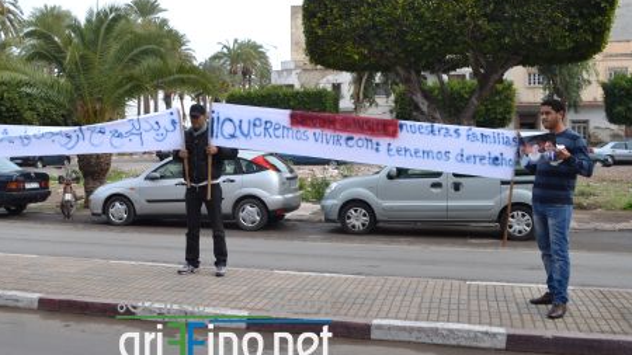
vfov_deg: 30.3
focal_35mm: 39
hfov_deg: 51.0
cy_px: 140
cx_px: 228
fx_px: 653
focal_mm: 18
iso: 100
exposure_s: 1/160
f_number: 6.3
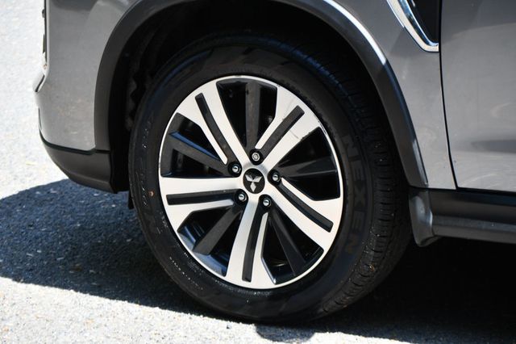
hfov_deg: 14.9
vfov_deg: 9.9
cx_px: 258
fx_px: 1977
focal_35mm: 138
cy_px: 172
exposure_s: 1/250
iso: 160
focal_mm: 92
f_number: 8
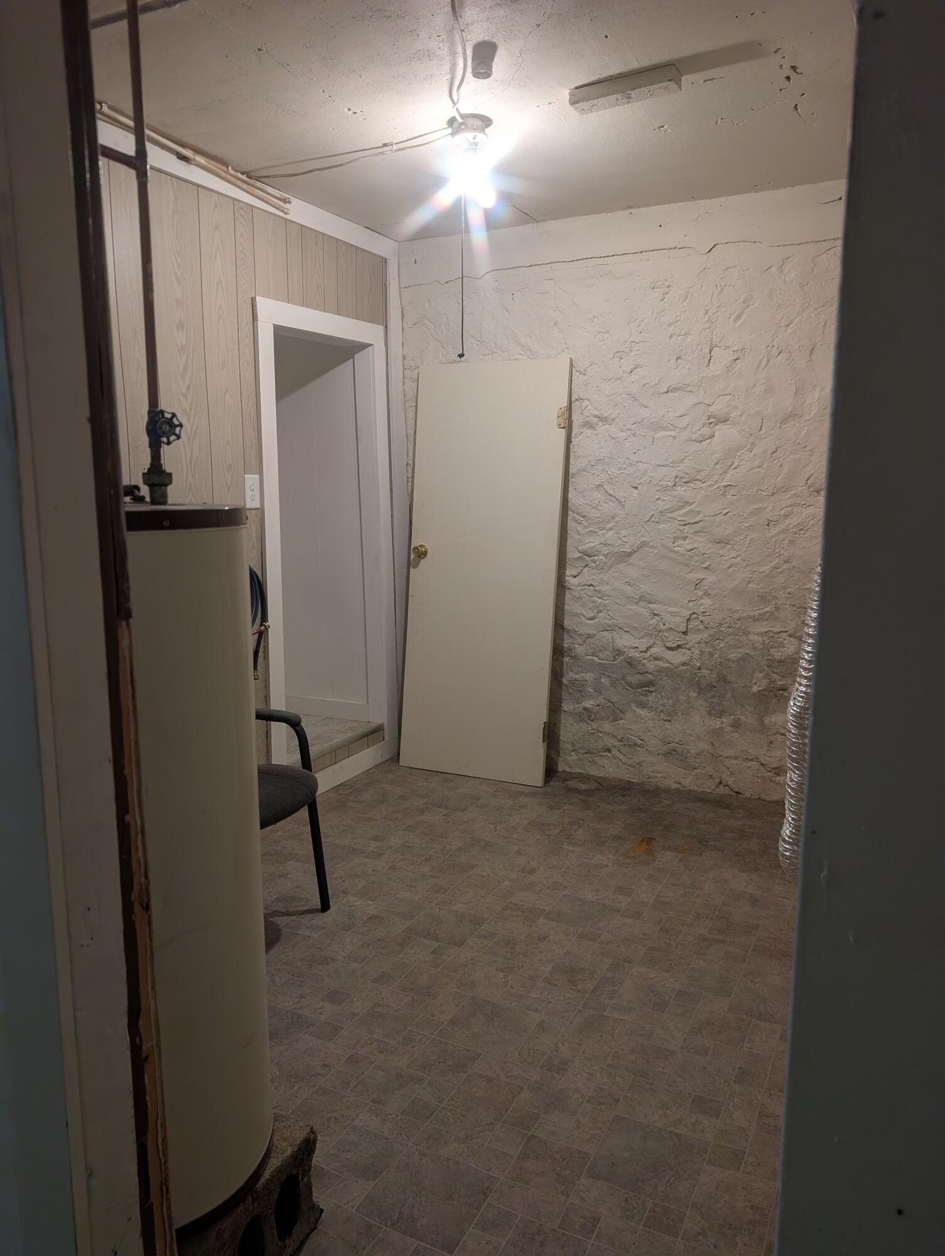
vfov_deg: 71.5
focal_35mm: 24
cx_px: 472
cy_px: 628
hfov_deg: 56.9
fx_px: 872
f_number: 1.68
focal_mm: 6.9
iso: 124
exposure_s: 1/40
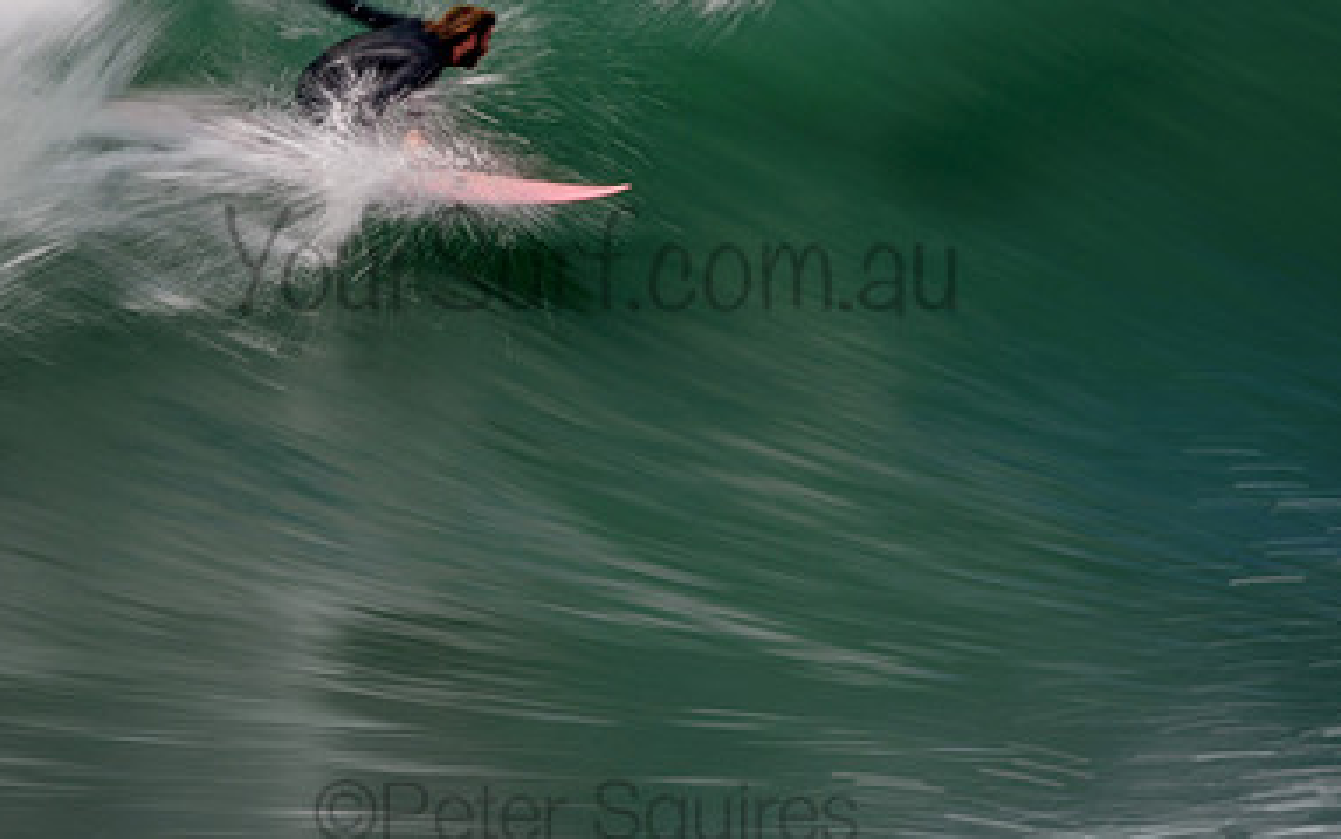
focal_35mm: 1160
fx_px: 42407
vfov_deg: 1.1
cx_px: 586
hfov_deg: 1.8
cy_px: 230
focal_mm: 500
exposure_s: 1/20
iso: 100
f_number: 18
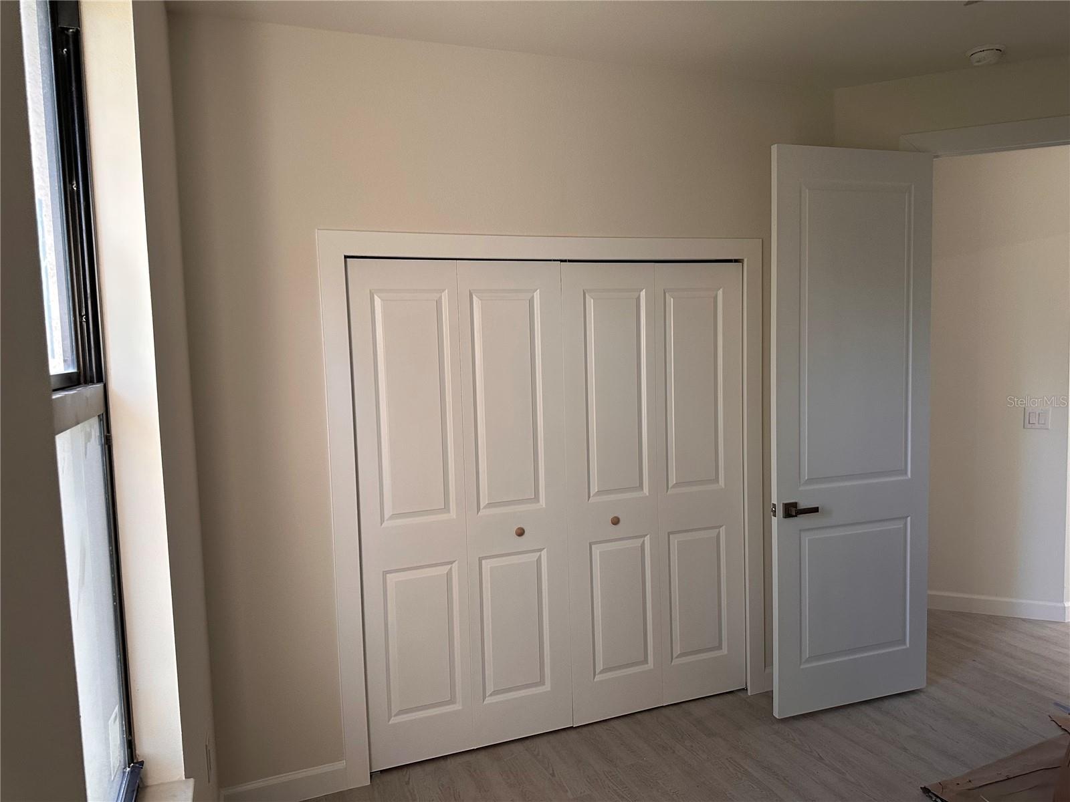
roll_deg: +0.3
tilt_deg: +0.4
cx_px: 535
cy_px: 401
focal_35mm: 24
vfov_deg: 56.8
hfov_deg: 71.6
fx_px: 742
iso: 250
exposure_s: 1/121
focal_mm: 6.86
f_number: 1.78
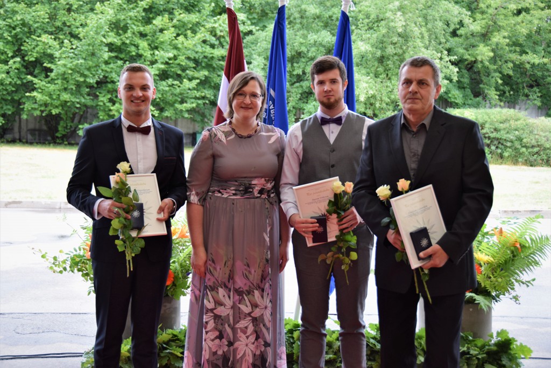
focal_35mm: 60
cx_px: 276
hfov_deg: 33.4
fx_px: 918
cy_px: 184
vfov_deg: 22.6
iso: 400
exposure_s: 1/80
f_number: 4.5
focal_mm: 40
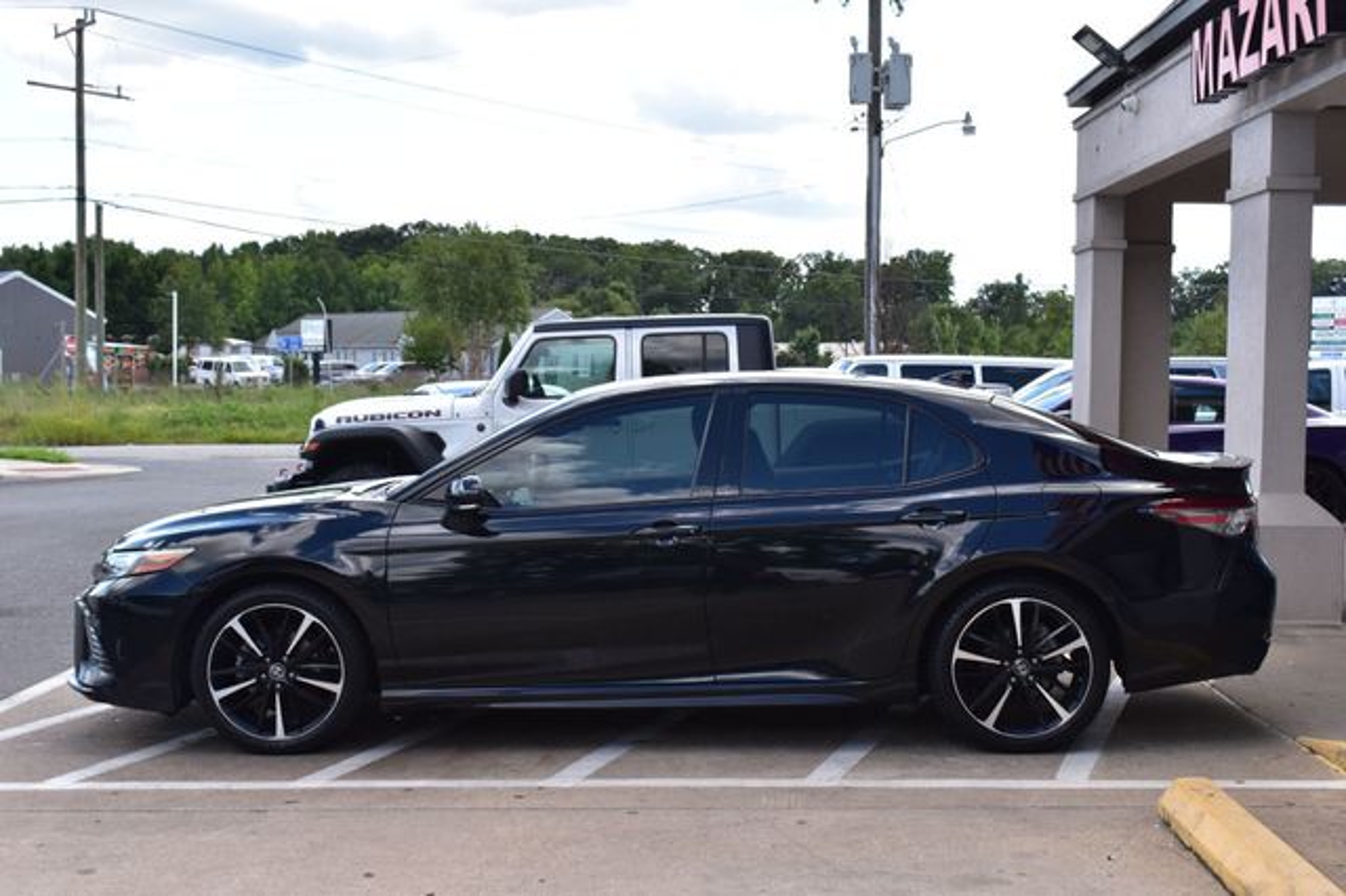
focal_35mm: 51
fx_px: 1906
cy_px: 448
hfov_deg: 38.9
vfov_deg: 26.5
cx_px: 673
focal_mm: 34
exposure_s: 1/320
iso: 400
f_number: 10
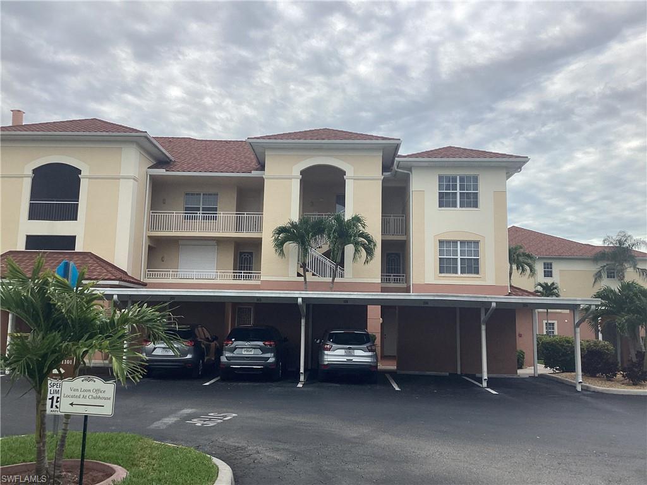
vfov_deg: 45.4
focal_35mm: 31
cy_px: 242
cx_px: 324
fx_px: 579
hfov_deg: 58.4
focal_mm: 3.3
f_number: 2.4
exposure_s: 1/255
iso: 25
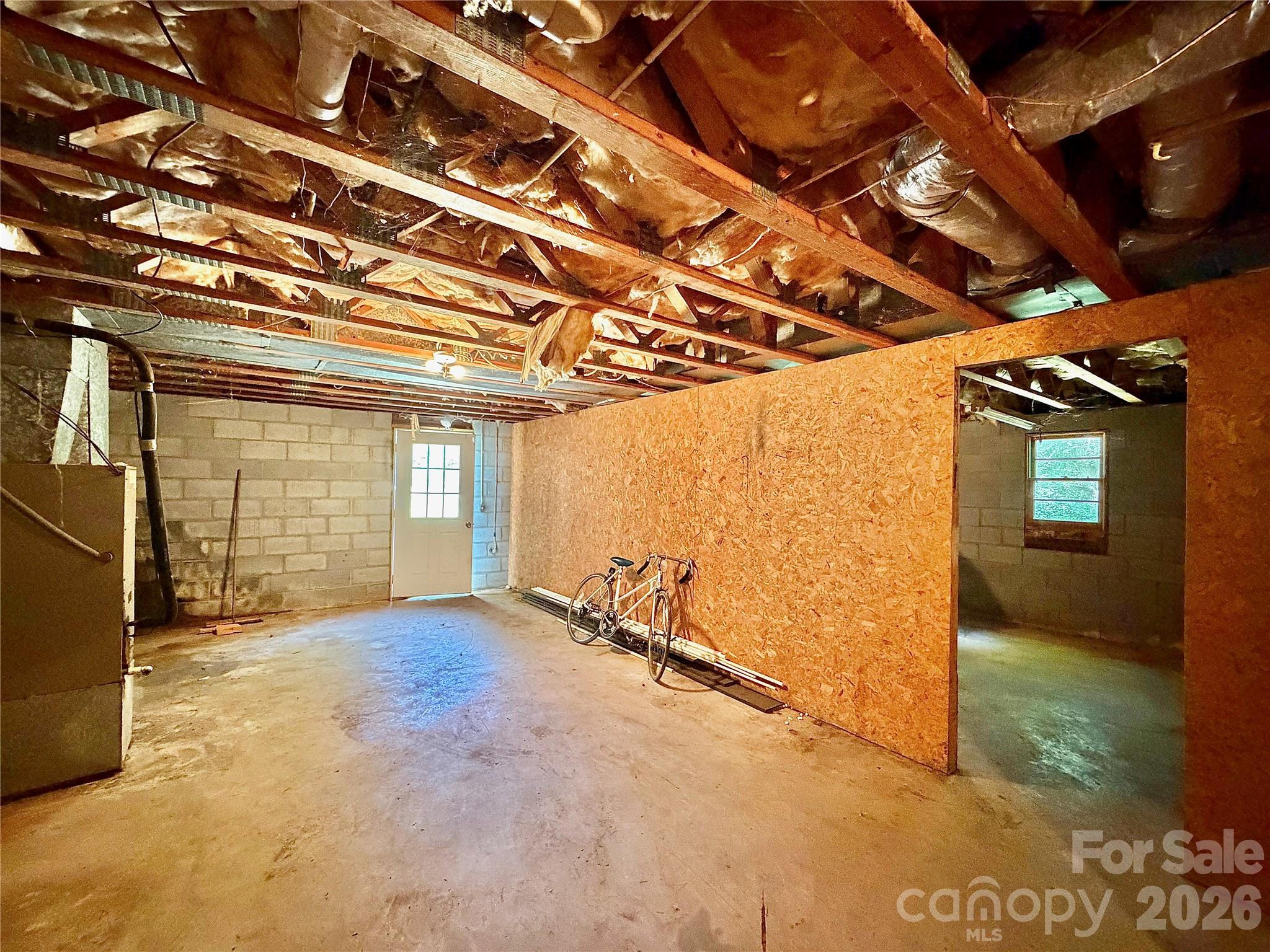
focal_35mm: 14
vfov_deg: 85.7
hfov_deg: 102.1
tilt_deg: +0.8
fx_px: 514
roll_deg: -0.4
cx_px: 635
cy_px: 476
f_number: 2.2
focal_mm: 2.22
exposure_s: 1/40
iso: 1000
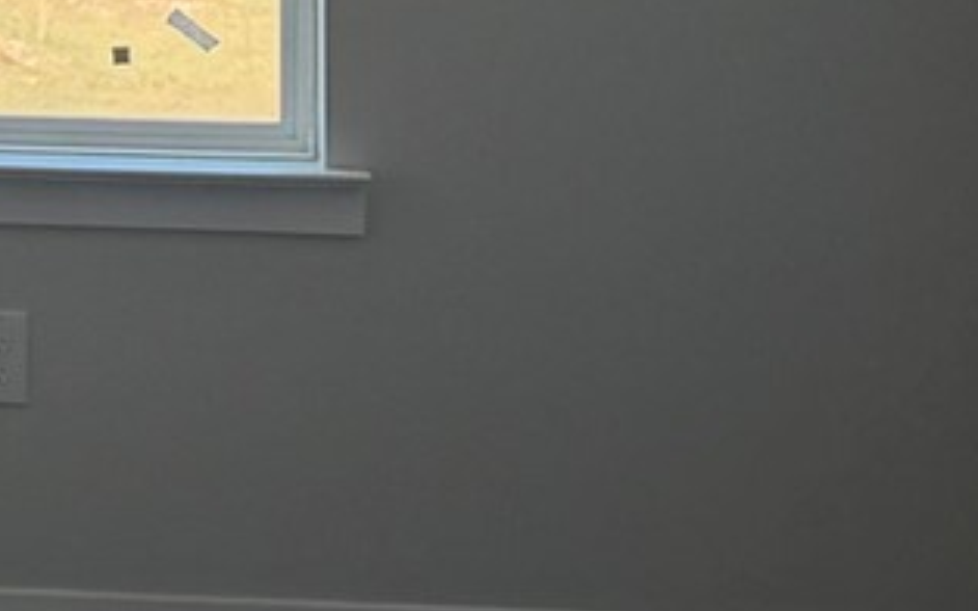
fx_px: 4423
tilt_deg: -0.1
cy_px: -486
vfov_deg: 7.7
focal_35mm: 166
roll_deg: -0.1
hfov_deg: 11.9
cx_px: -626
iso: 80
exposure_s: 1/250
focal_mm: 6.76
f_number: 1.78
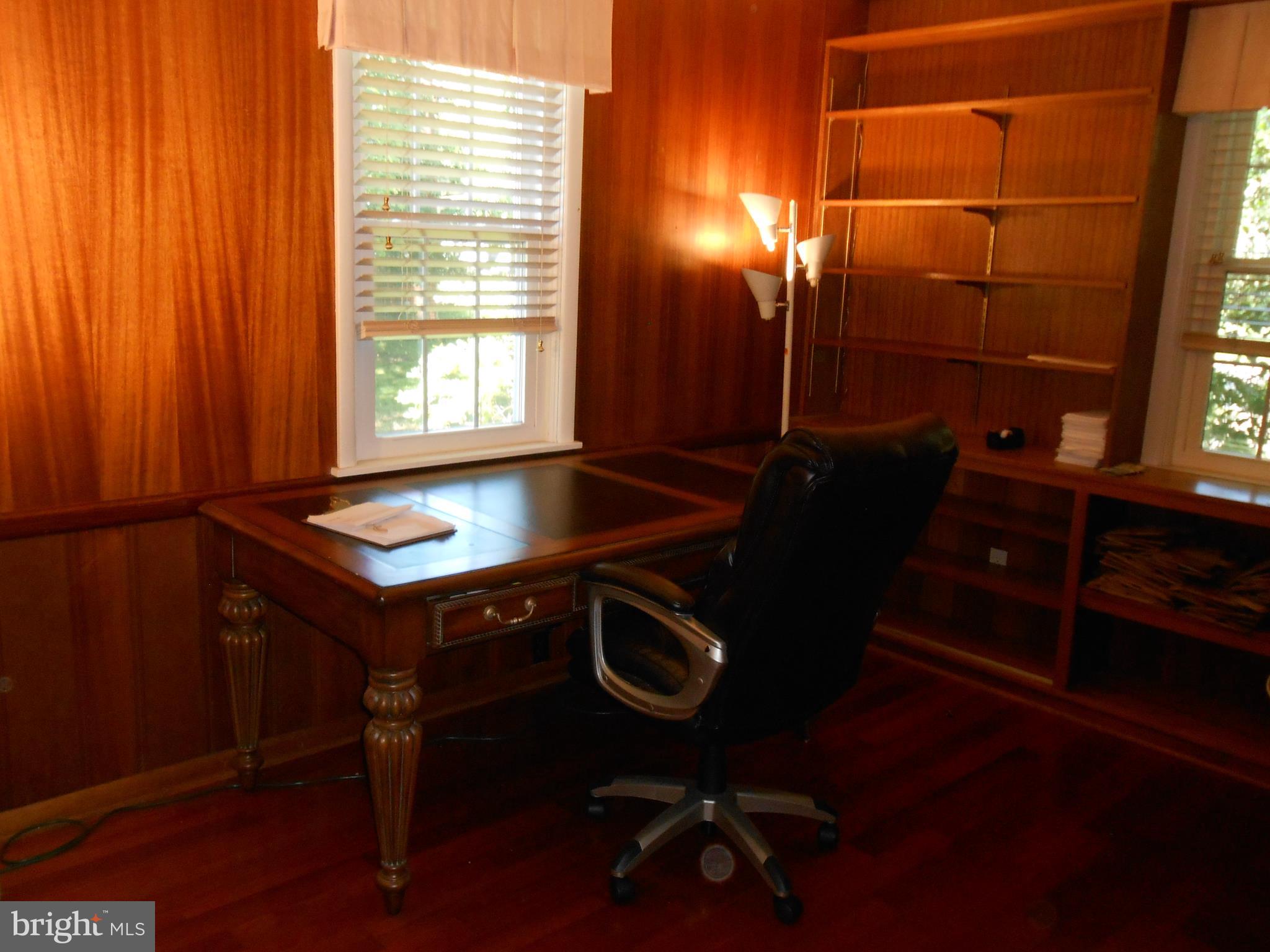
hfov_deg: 60.0
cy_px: 476
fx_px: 1101
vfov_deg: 46.8
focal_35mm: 30
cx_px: 635
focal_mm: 5.3
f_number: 3.8
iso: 320
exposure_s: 1/25
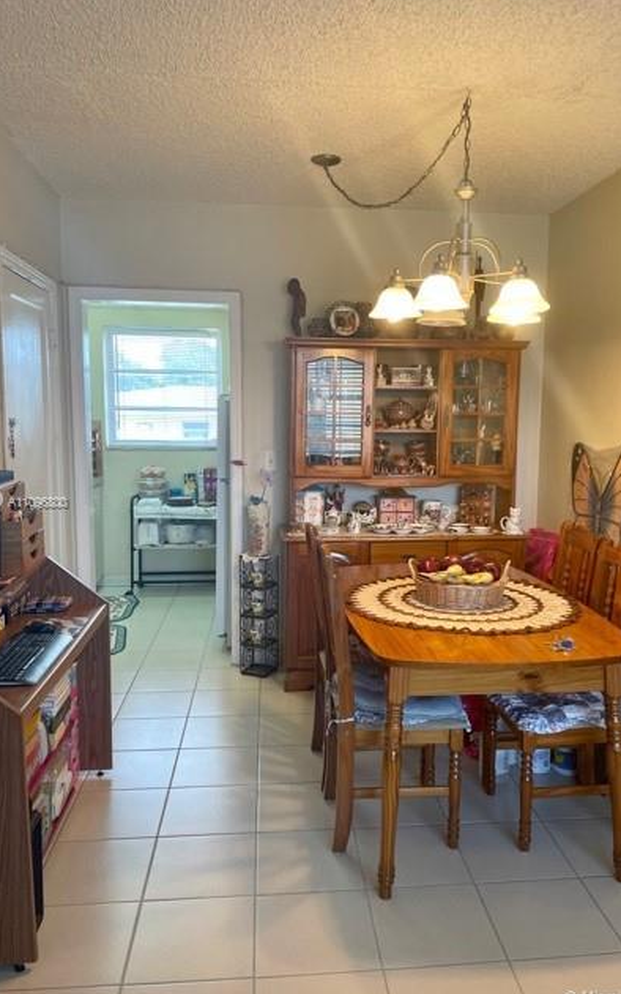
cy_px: 503
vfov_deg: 66.5
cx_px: 348
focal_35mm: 28
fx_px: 758
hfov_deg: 44.5
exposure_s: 1/60
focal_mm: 4.2
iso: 64
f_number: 1.6
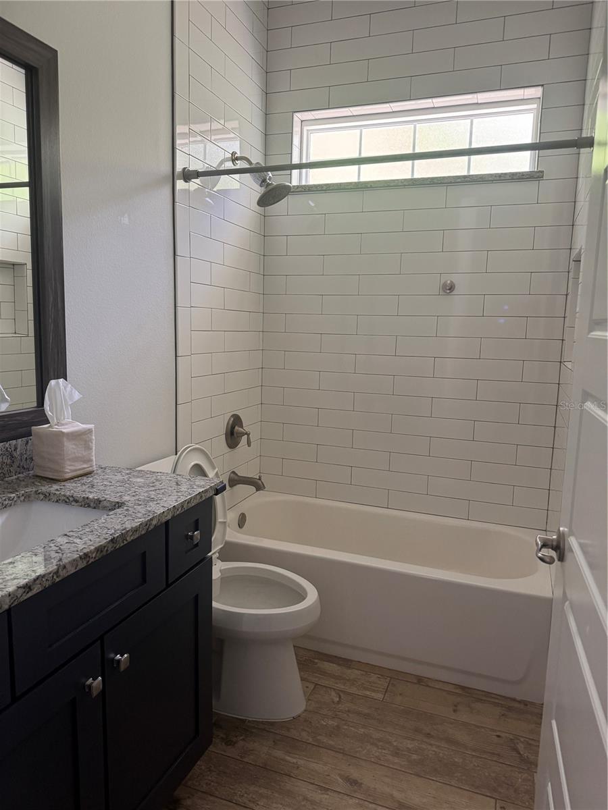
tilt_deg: -7.6
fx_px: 562
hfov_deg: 56.8
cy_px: 405
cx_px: 304
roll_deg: -1.8
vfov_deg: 71.6
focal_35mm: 24
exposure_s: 1/60
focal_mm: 6.76
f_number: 1.78
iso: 320
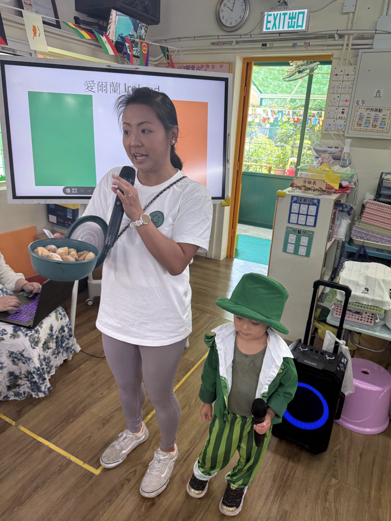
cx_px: 196
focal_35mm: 24
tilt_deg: -20.8
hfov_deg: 56.8
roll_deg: -5.8
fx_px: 361
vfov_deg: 71.6
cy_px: 260
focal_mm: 6.76
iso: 160
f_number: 1.78
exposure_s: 1/100
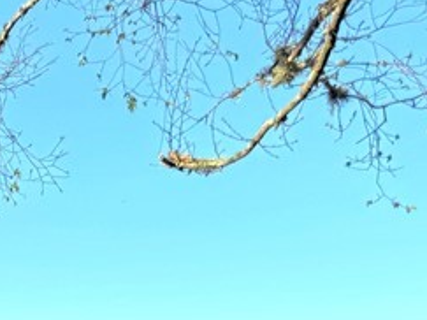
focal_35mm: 101
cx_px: -202
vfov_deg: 13.3
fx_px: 1245
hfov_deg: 17.6
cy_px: 559
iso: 80
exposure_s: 1/2710
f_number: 1.78
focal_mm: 6.76
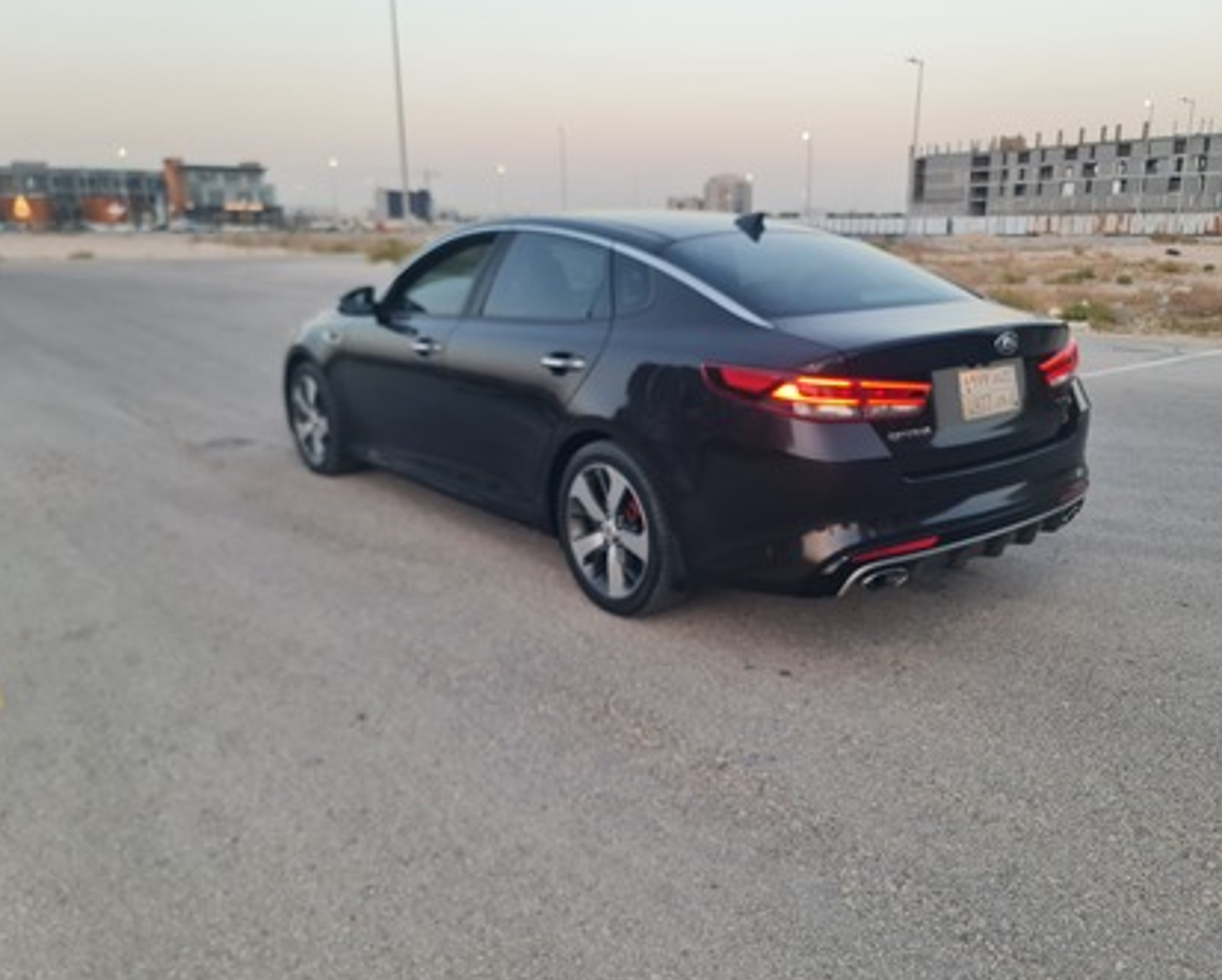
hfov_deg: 63.9
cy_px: 505
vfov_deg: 53.2
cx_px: 661
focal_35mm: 27
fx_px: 977
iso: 64
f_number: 1.8
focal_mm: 7
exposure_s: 1/100
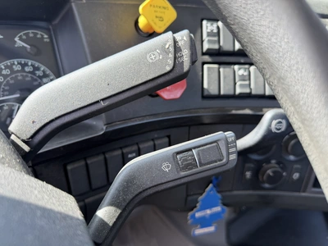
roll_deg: -6.8
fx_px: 227
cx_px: 164
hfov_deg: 71.6
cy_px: 123
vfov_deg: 56.8
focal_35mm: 24
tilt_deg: -31.1
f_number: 1.78
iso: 80
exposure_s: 1/198
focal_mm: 6.76
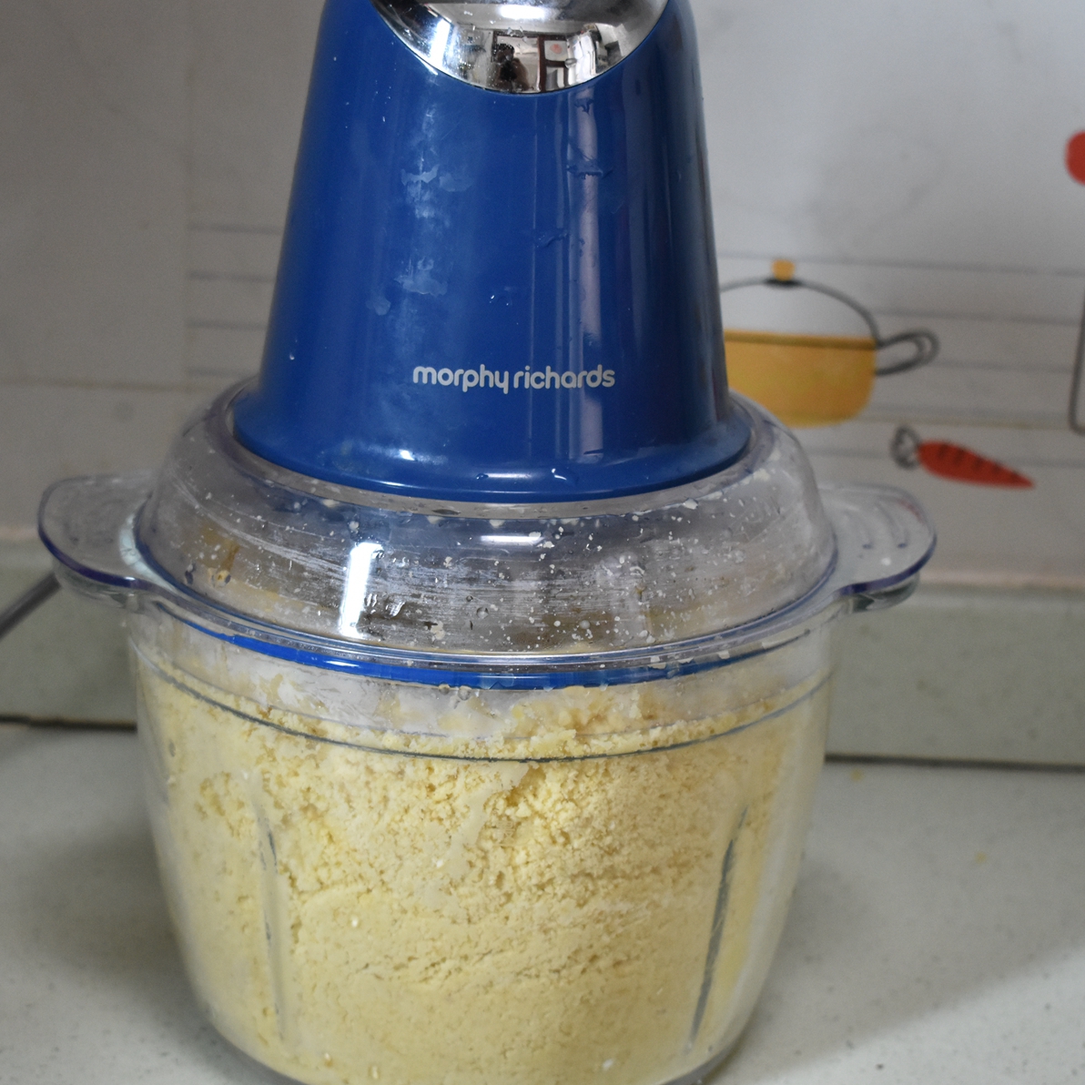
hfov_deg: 20.0
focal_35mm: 87
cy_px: 544
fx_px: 3072
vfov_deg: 20.0
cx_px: 488
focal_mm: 45
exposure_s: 1/80
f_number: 5
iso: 2000
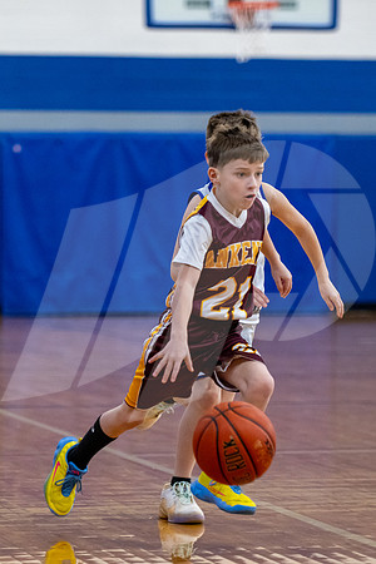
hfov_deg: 7.9
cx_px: 89
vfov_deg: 11.8
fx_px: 2728
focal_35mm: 174
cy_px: 272
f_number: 2.8
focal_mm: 112
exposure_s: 1/800
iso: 3200
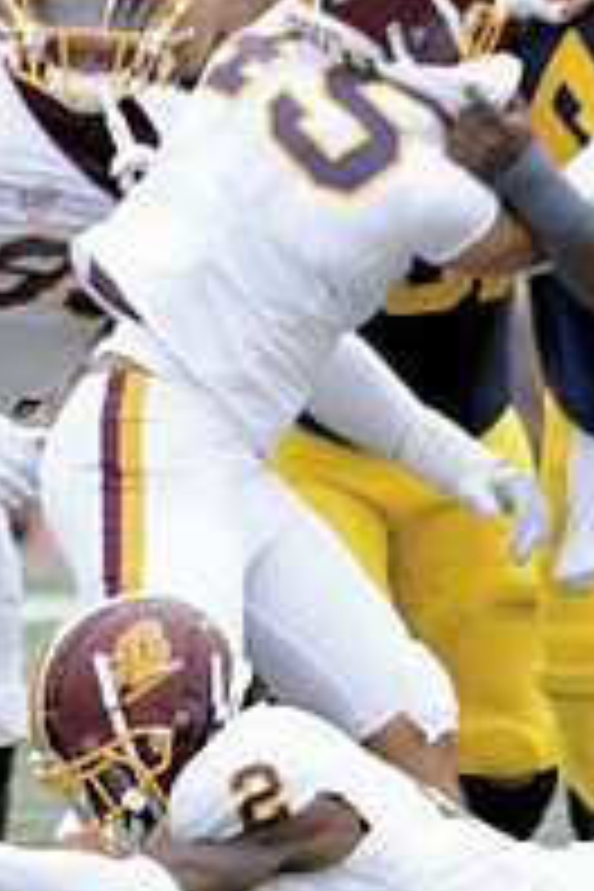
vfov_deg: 1.5
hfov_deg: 1.0
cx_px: -396
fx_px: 33732
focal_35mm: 1363
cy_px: 536
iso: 800
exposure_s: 1/1000
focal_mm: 310
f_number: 5.6
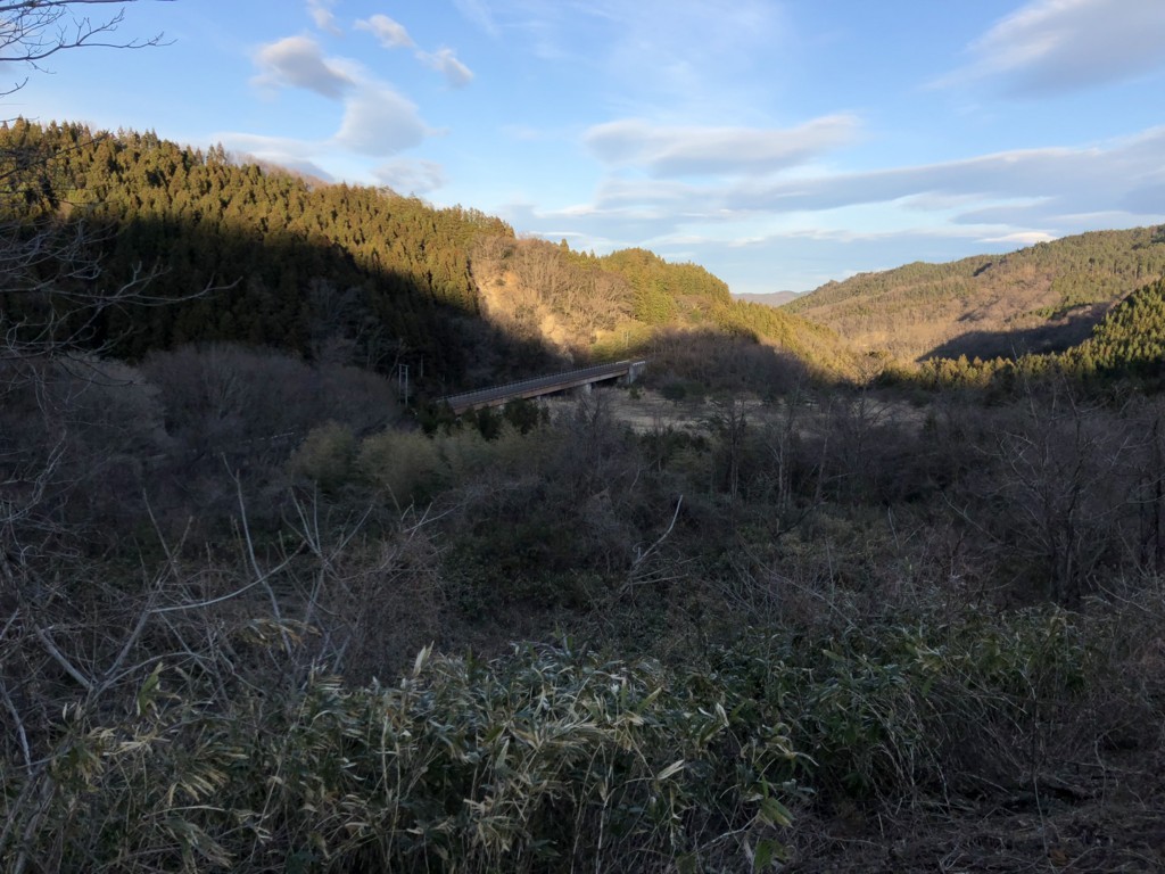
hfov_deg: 63.4
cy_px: 437
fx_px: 942
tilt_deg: -8.0
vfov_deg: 49.7
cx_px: 582
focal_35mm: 28
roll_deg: -1.3
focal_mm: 4
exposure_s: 1/1779
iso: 20
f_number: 1.8
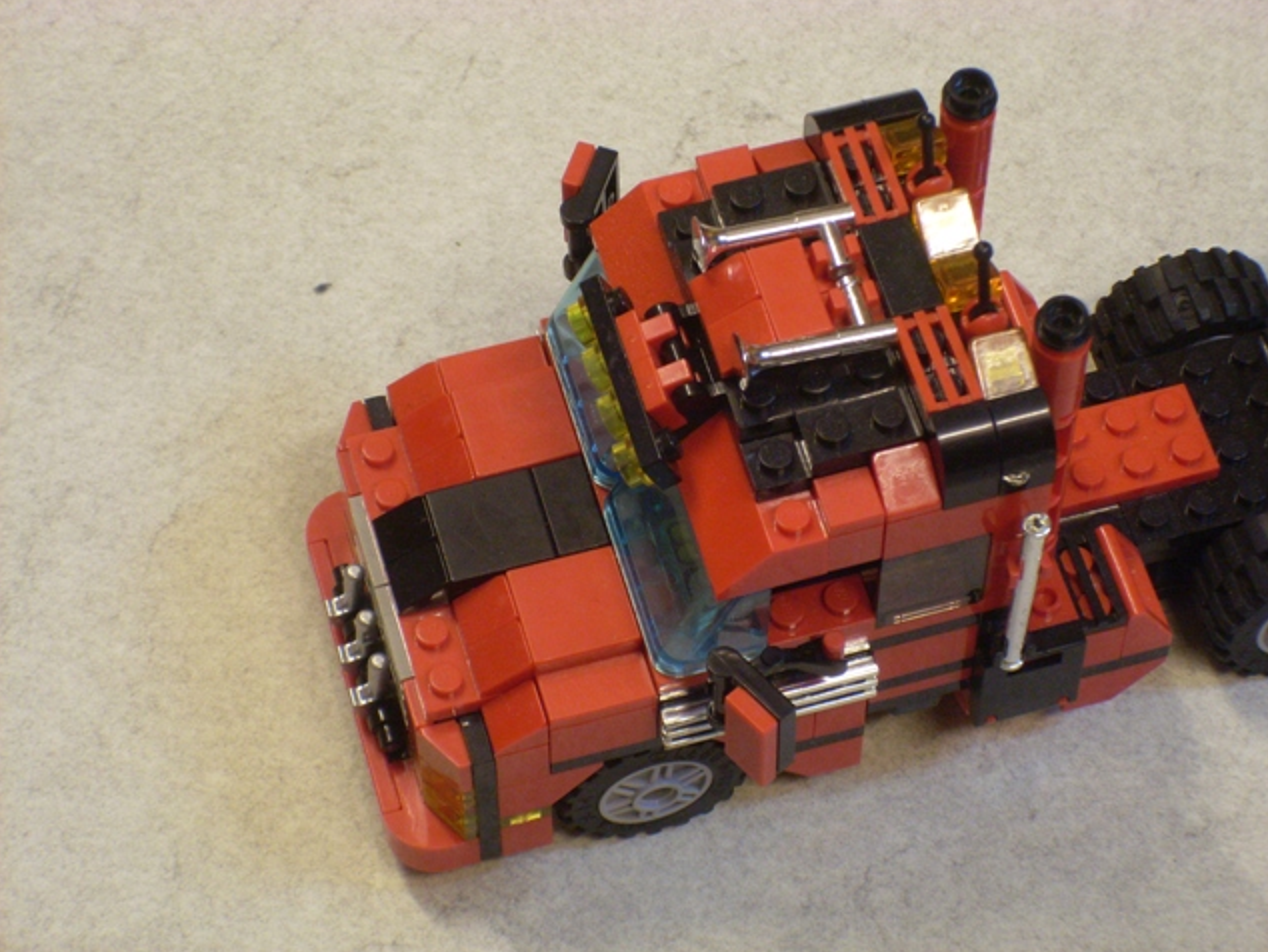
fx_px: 4214
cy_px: 476
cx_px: 636
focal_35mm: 115
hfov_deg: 17.1
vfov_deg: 12.9
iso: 200
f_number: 5.6
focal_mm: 18.9
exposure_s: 1/6
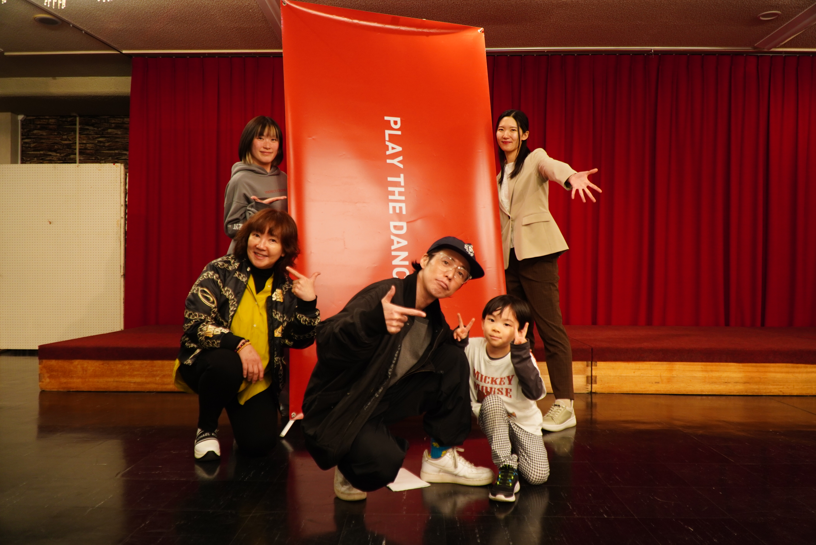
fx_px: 612
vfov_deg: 48.0
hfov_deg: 67.4
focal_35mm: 27
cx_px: 408
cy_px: 272
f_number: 4
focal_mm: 18
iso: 500
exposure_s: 1/50
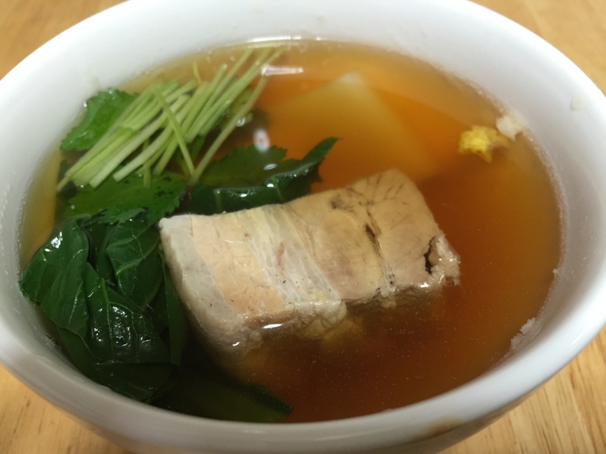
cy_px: 227
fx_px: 508
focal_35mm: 29
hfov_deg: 61.7
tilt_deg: -49.4
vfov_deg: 48.2
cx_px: 303
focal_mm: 4.15
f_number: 2.2
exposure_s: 1/33
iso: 160
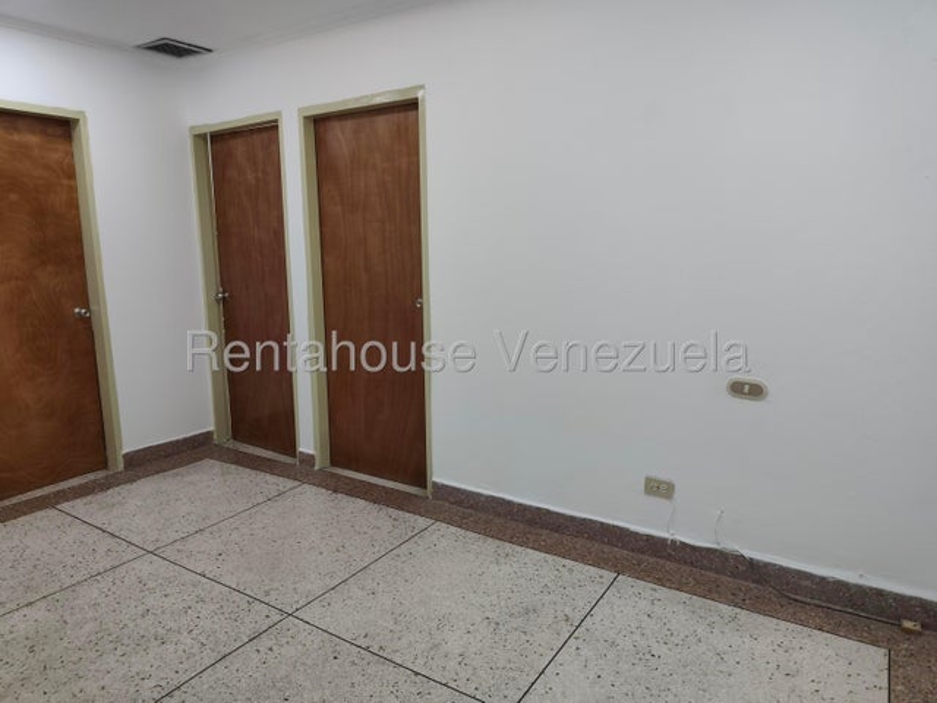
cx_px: 468
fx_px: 623
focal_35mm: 23
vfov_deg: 58.9
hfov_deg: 73.9
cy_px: 352
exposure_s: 1/60
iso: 500
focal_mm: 6.19
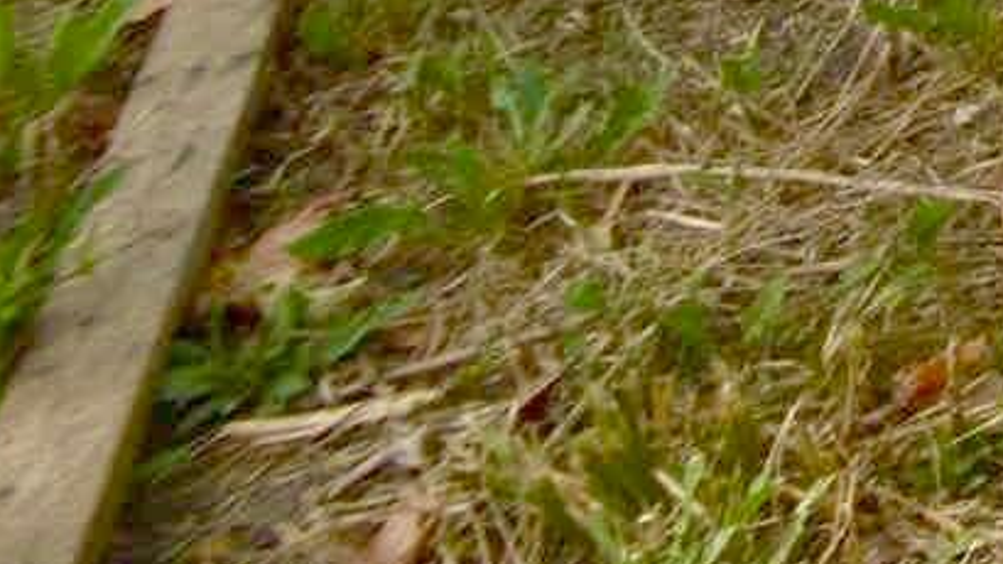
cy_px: -1871
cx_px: 3252
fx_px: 3058
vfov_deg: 7.1
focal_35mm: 115
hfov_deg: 10.4
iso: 100
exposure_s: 1/200
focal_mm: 10
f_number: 8
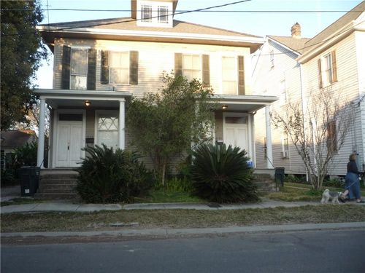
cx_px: 182
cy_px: 136
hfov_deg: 60.0
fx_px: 316
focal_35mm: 30
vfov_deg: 46.8
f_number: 3.5
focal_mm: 5.2
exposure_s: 1/100
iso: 100
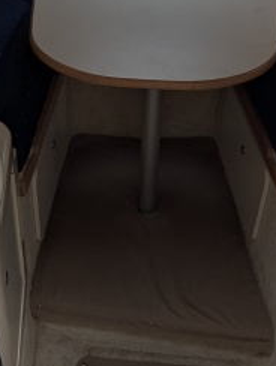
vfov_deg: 32.2
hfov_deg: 24.9
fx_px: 625
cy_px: 256
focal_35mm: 59
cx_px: 132
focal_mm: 2.02
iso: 40
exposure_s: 1/538
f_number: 1.7
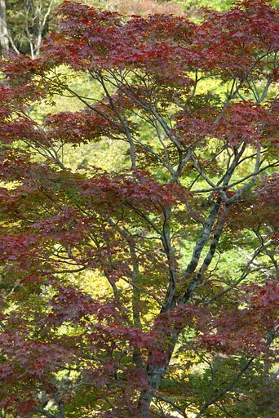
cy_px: 209
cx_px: 140
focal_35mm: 158
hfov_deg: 8.7
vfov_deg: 13.0
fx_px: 1828
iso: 400
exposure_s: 1/250
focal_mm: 105
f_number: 8
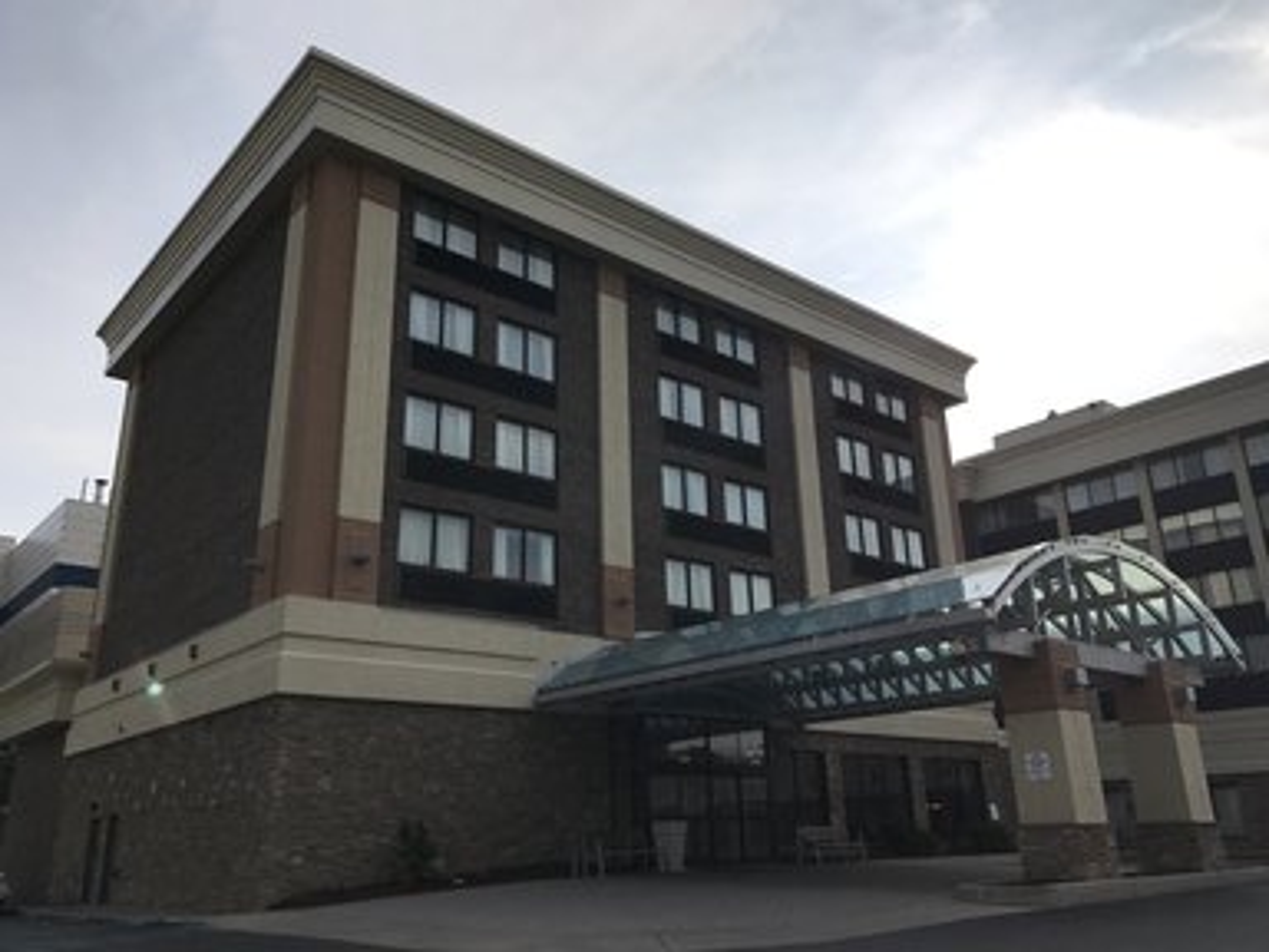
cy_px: 476
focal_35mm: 28
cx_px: 634
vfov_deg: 49.7
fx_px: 1026
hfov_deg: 63.4
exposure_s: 1/5650
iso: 20
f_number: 1.8
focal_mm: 3.99
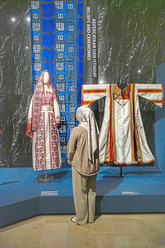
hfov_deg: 36.9
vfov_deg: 53.1
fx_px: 248
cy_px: 124
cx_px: 82
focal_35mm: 36
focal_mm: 36
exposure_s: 1/125
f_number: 4
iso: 6400
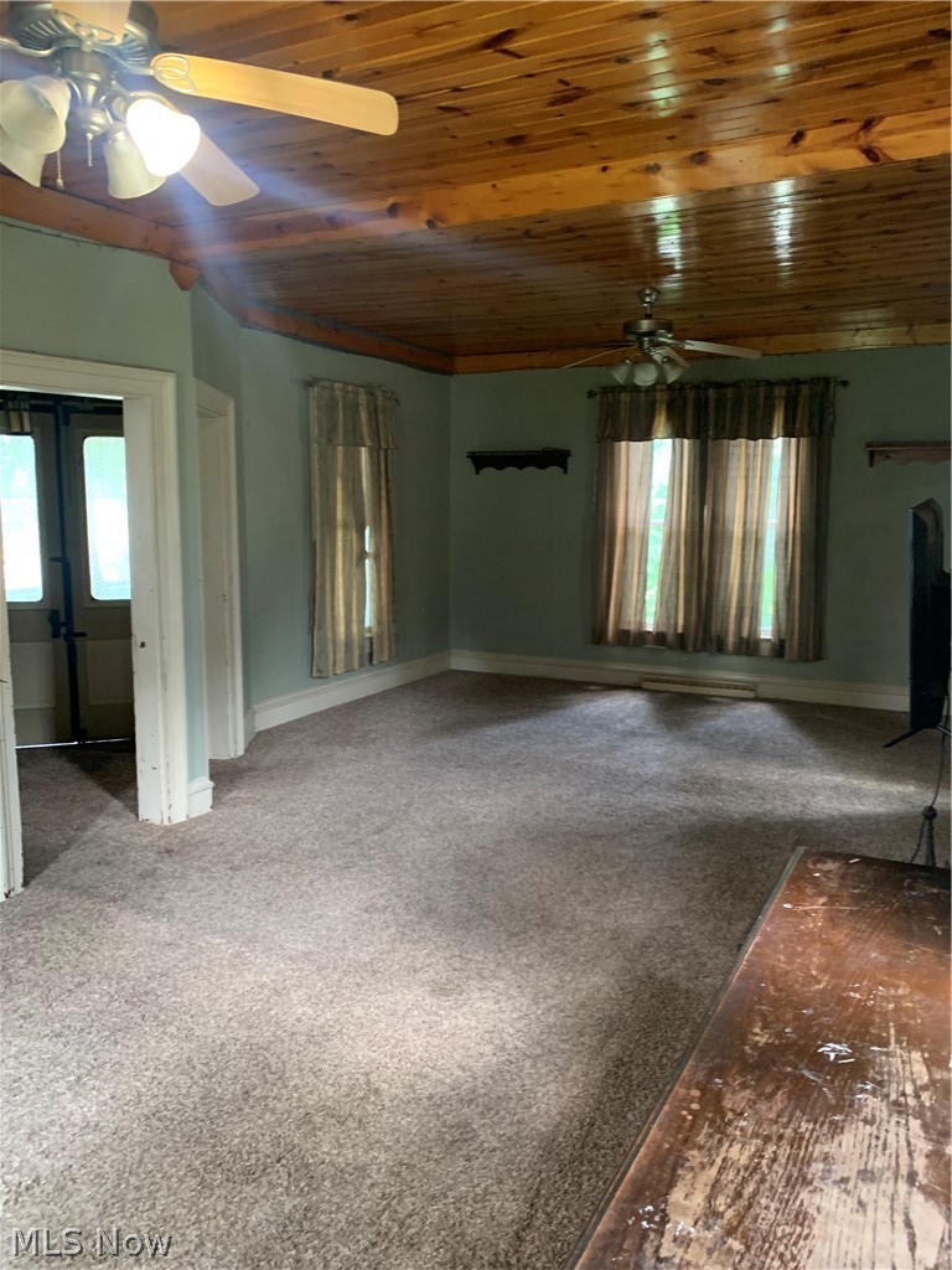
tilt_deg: -8.2
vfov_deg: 67.3
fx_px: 953
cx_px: 476
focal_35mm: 26
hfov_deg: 53.1
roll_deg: -0.9
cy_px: 635
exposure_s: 1/40
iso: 320
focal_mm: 4.25
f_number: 1.8
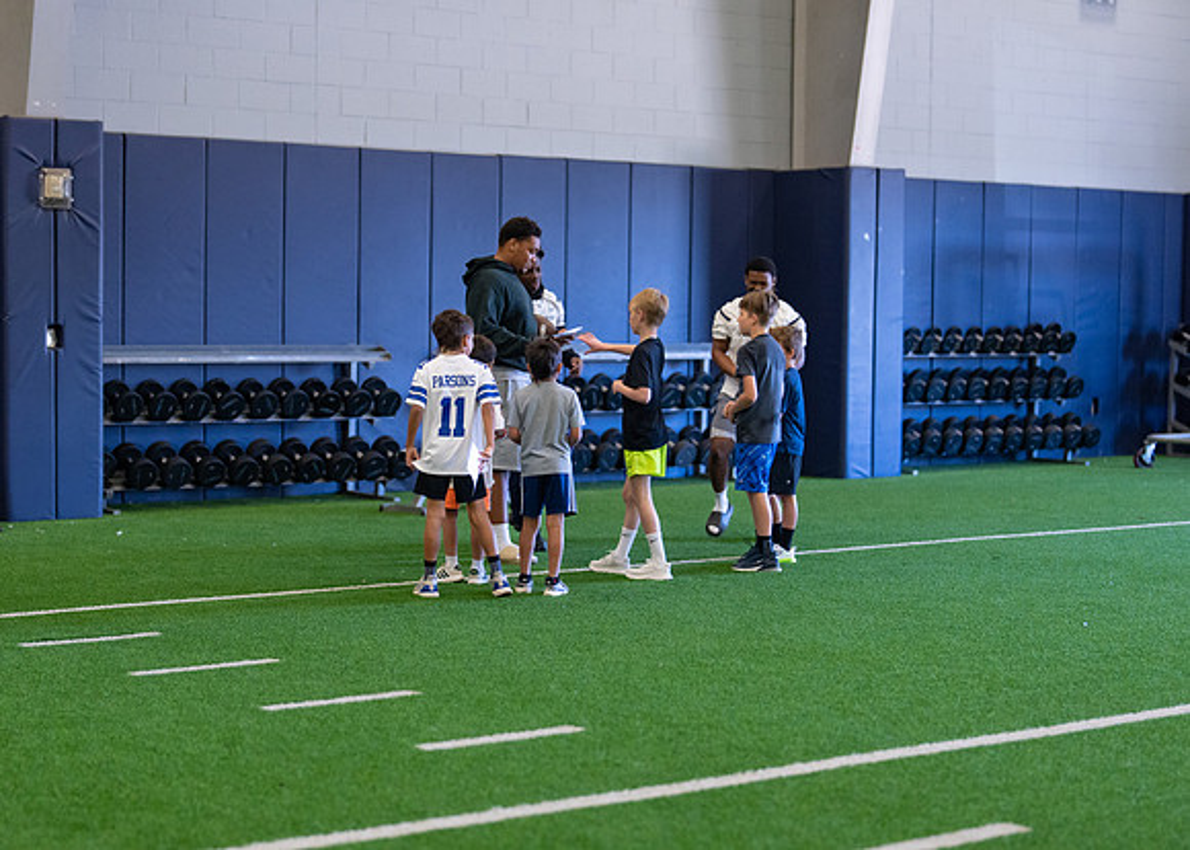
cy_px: 438
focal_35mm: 73
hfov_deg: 27.0
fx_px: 2474
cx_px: 571
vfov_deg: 19.5
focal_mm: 50
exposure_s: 1/1000
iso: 1250
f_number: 1.2
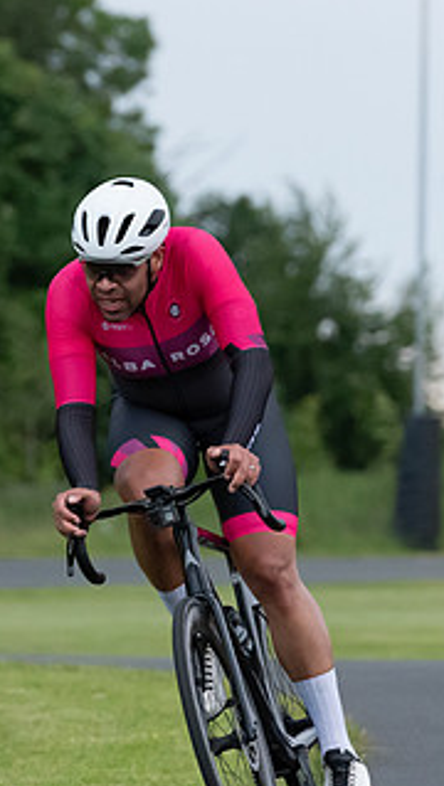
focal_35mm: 371
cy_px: 373
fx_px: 7747
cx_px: 136
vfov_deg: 5.8
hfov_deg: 3.3
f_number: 5
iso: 8000
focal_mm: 195
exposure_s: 1/640
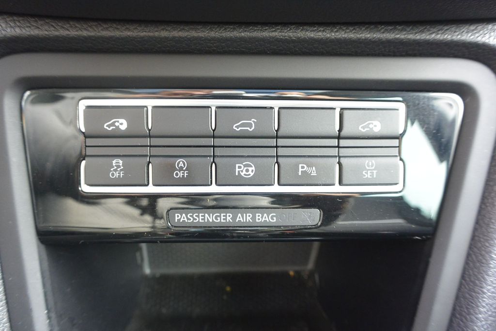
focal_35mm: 27
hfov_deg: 67.4
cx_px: 248
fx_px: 372
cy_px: 166
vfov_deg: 47.9
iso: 800
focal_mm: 10
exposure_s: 1/30
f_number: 3.5
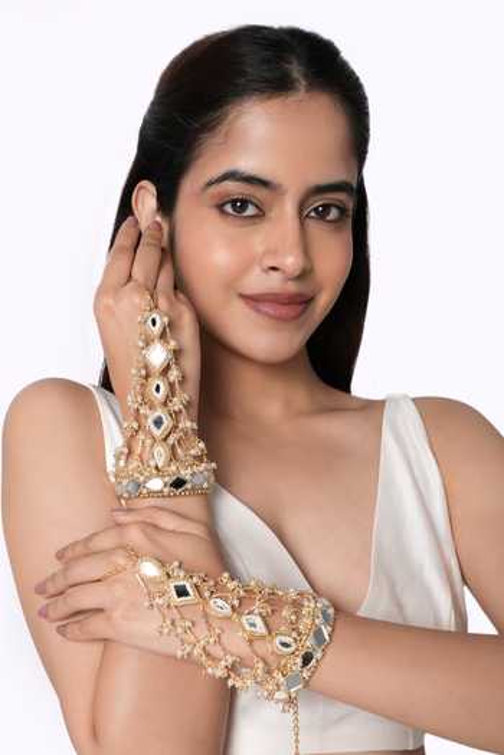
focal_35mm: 35
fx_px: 735
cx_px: 252
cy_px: 378
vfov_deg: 54.4
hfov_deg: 37.9
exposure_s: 1/125
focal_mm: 35
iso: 125
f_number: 9.5
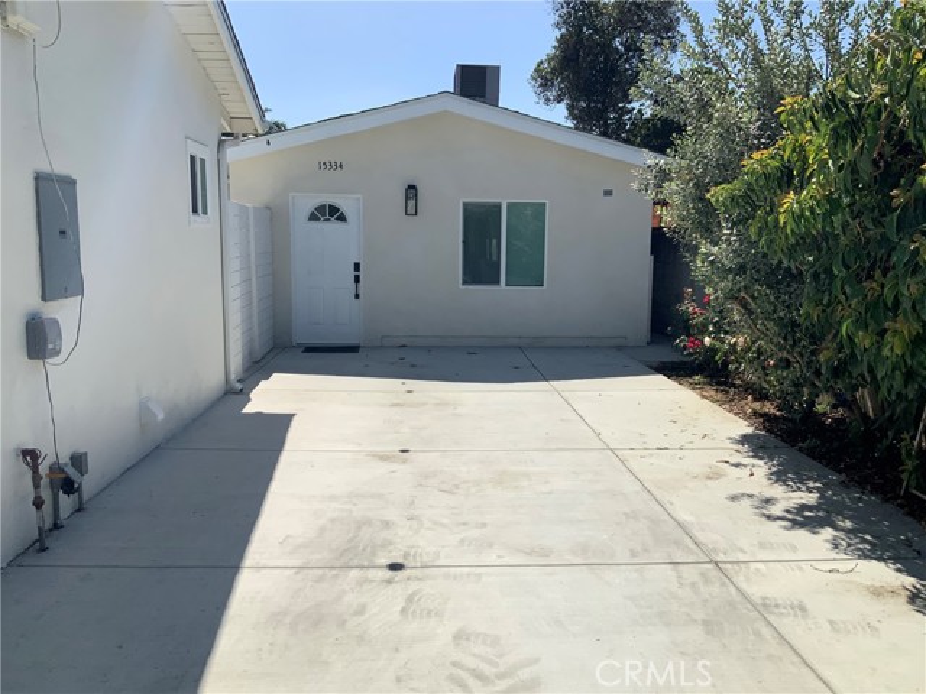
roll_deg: -0.2
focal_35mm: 29
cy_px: 347
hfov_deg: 61.7
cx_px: 463
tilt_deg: -8.2
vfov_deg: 48.2
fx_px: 776
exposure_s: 1/3534
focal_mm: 3
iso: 20
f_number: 1.8
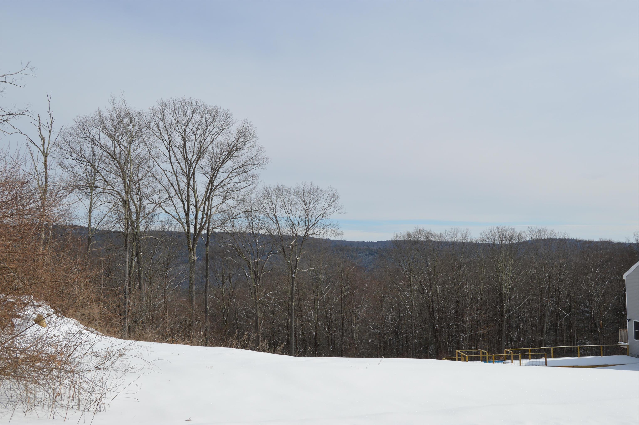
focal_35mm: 39
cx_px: 320
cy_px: 212
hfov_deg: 49.6
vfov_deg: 34.1
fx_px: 692
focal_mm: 26
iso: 100
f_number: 9
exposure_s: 1/320
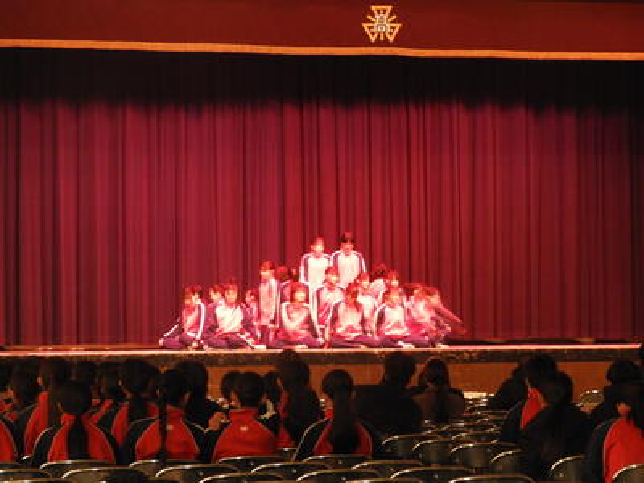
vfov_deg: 11.9
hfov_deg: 15.8
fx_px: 2326
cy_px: 242
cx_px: 322
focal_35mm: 125
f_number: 5
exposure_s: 1/2.5
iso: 800
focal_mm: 22.4
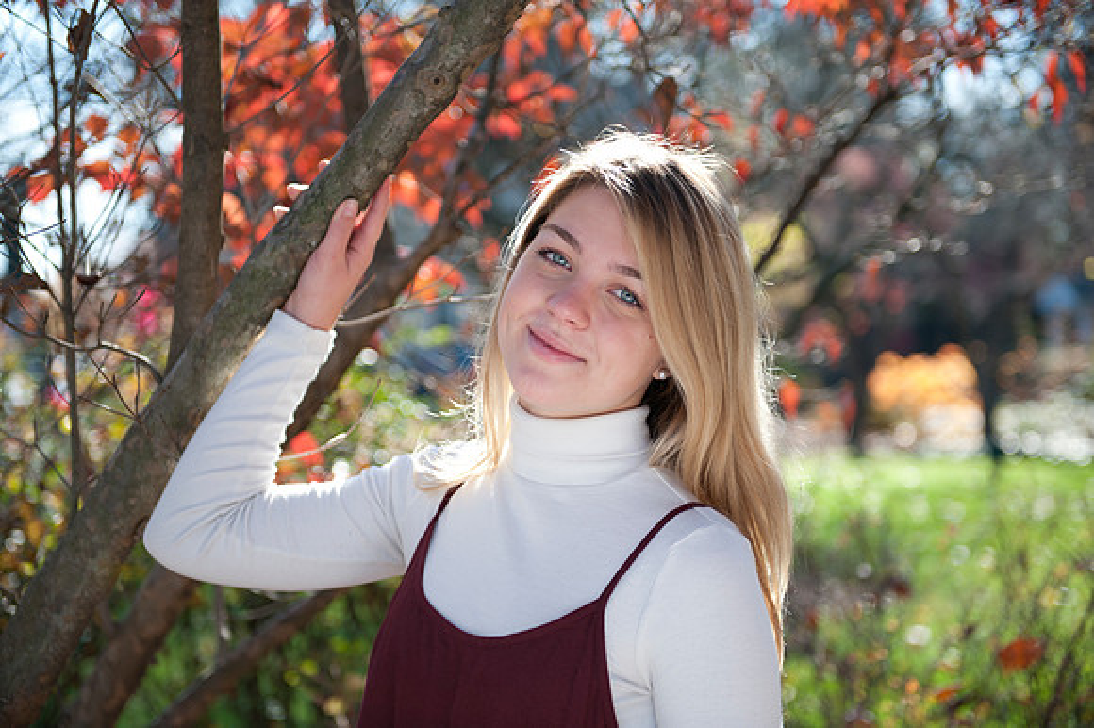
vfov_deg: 21.9
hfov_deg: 32.4
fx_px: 1883
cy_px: 364
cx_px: 547
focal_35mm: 62
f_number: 2.8
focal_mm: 62
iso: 100
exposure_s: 1/640
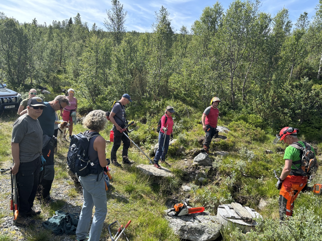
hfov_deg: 67.3
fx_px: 242
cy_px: 120
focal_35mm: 26
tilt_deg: -3.9
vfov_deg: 53.1
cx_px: 161
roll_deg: -7.1
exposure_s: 1/1190
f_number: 1.6
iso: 50
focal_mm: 5.96
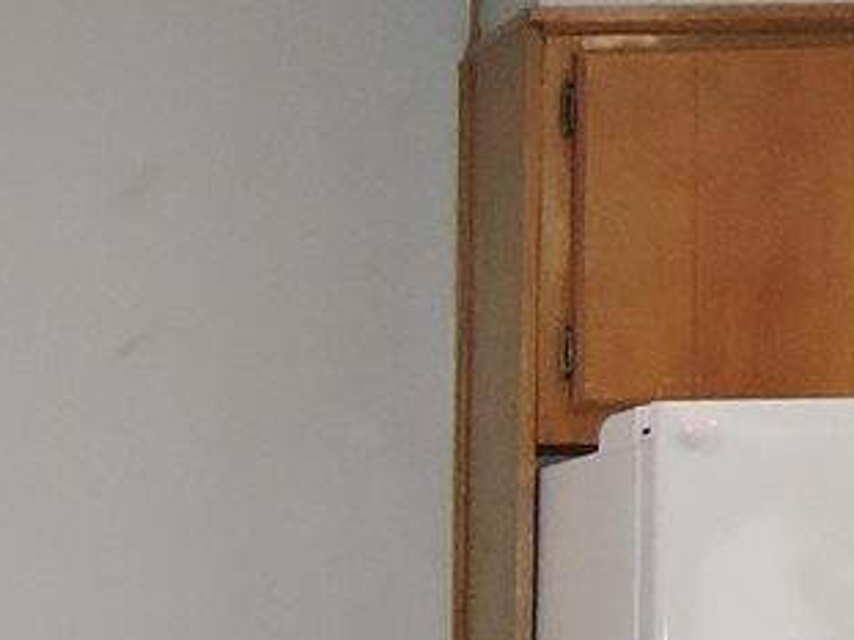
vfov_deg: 9.2
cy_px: 901
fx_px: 3896
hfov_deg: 11.5
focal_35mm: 158
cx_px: -755
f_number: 3
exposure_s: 1/40
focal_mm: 4.3
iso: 360
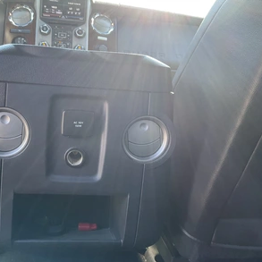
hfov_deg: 46.5
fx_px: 300
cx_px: 89
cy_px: 129
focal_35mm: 35
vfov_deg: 47.2
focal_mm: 3
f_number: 1.8
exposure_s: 1/60
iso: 64
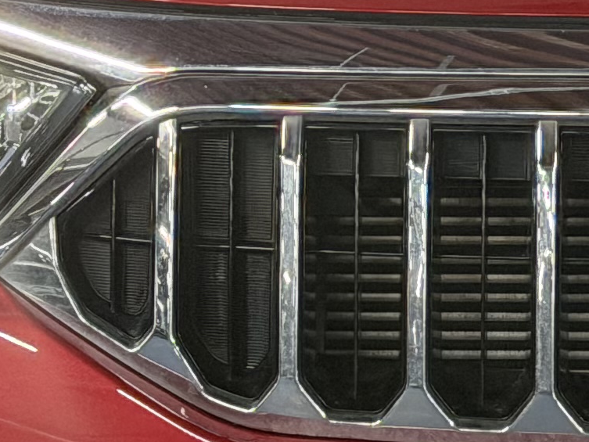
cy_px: 46
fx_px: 4374
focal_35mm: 257
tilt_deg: -8.7
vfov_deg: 5.8
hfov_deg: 7.6
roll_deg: +0.1
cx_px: 747
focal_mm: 6.76
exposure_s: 1/40
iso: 200
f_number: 1.78
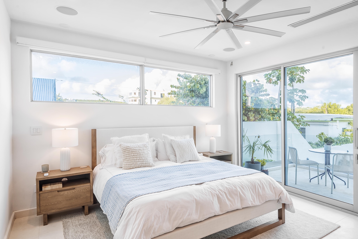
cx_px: 187
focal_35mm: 21
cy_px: 122
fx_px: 209
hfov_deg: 81.2
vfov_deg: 59.5
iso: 320
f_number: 8
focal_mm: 20
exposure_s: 1/60
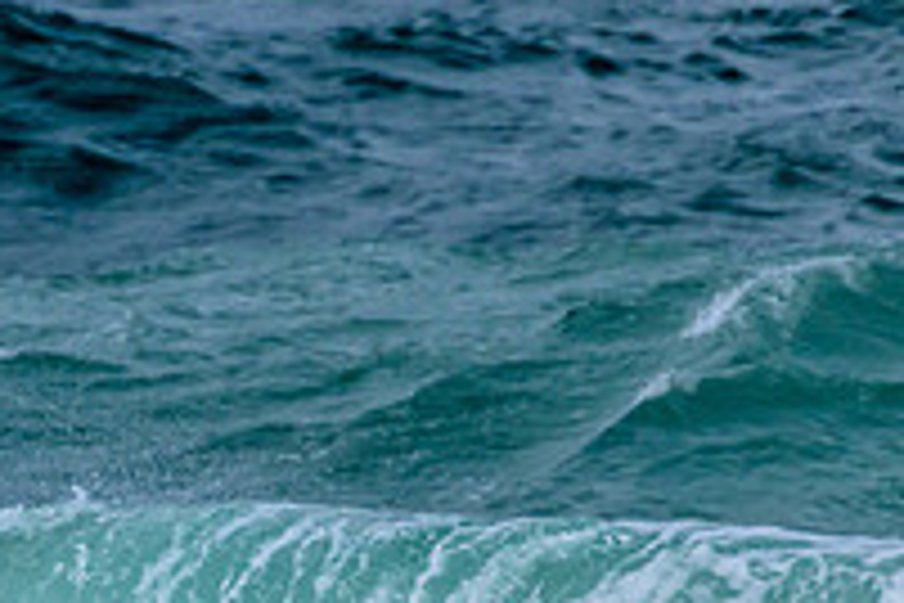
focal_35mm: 2601
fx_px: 65309
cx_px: -297
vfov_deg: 0.5
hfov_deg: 0.8
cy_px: 848
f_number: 11
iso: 720
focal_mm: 900
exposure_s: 1/2500
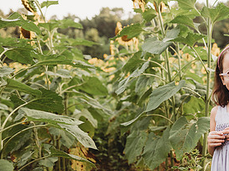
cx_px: 214
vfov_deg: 30.2
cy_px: 99
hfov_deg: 36.7
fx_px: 317
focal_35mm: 48
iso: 125
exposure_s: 1/320
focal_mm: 24
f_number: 2.2
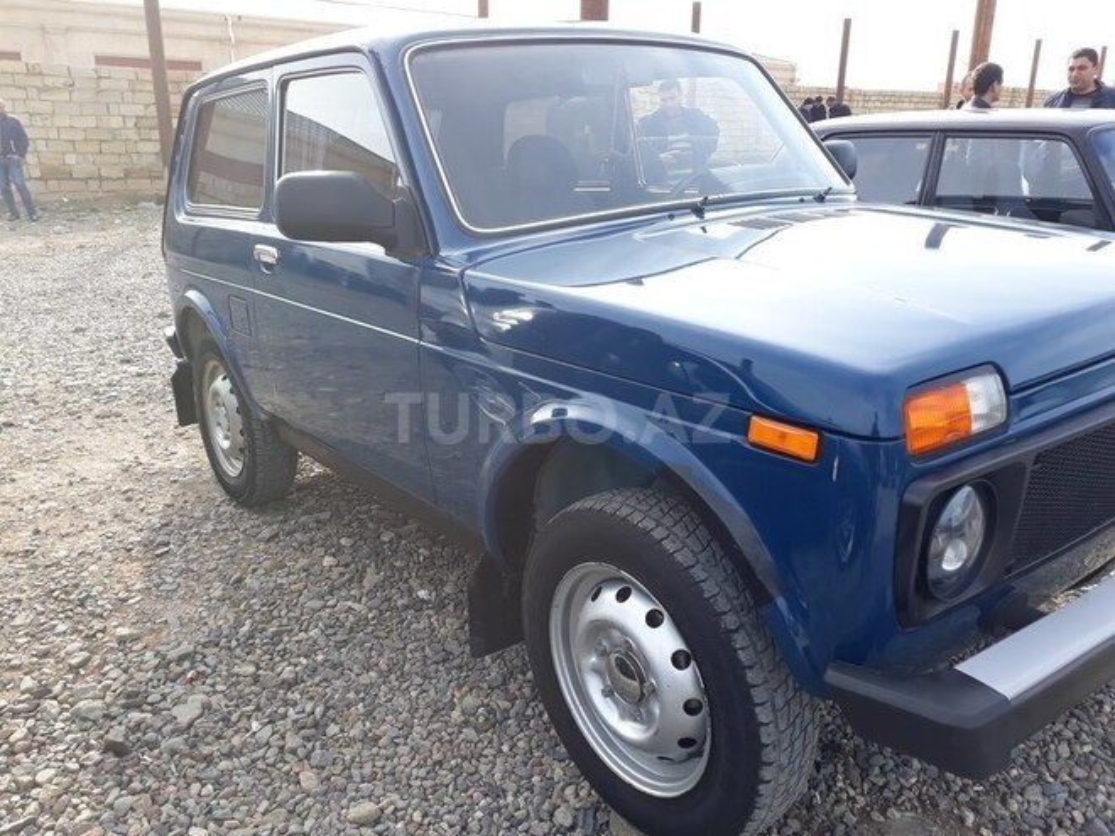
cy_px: 418
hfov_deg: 65.3
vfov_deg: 51.4
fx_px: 870
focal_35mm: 27
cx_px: 558
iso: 40
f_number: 1.9
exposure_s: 1/368
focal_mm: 3.6
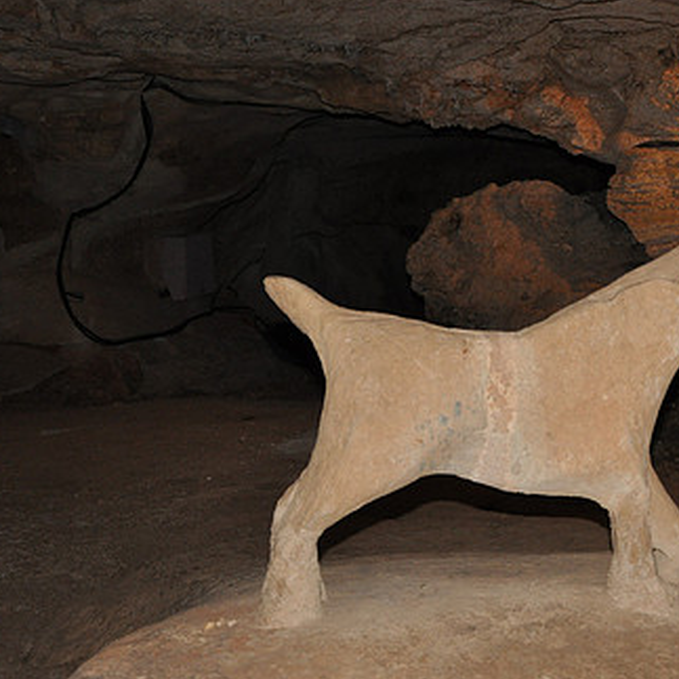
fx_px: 1420
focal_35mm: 64
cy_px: 344
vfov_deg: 26.9
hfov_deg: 26.3
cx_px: 561
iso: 800
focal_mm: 28
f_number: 4
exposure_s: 1/60
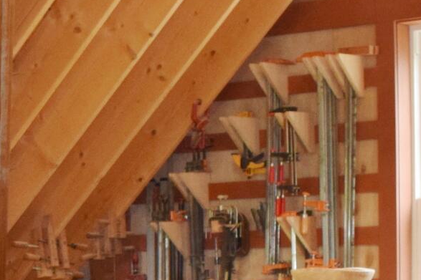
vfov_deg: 9.7
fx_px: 1613
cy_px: 387
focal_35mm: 138
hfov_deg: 13.9
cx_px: -222
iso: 800
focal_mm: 18
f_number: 5.6
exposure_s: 1/125
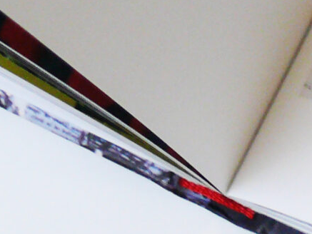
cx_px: 478
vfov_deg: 6.9
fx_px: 1848
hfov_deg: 9.4
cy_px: -283
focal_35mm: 205
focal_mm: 7.4
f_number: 2.8
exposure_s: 1/30
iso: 125
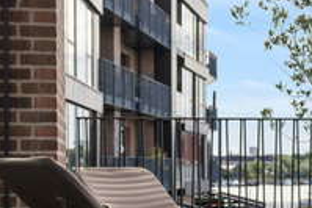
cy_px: 166
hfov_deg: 25.5
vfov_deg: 17.2
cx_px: 216
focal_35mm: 79
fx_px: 686
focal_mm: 25
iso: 200
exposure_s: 1/2000
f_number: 4
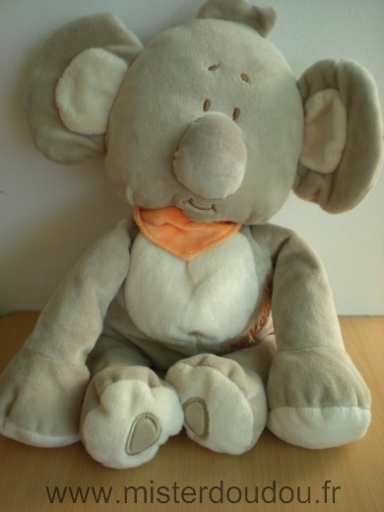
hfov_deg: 37.7
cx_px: 192
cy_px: 256
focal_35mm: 38
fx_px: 562
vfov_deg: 49.0
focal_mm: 6.3
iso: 64
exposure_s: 1/120
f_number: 3.1
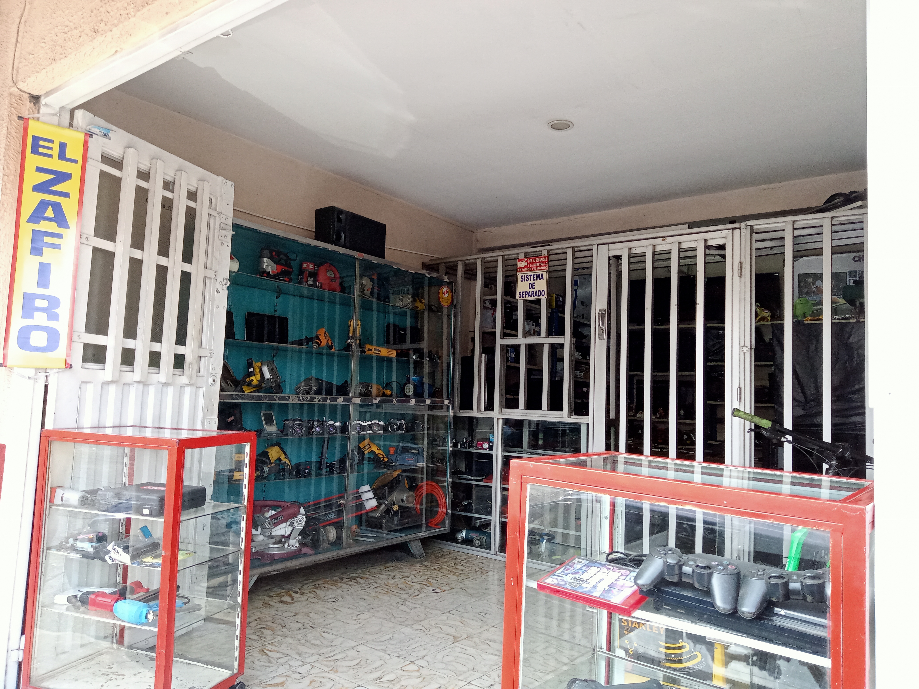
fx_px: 743
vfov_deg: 49.7
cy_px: 344
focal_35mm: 28
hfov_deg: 63.4
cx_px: 460
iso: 198
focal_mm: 3.37
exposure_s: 1/120
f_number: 2.2
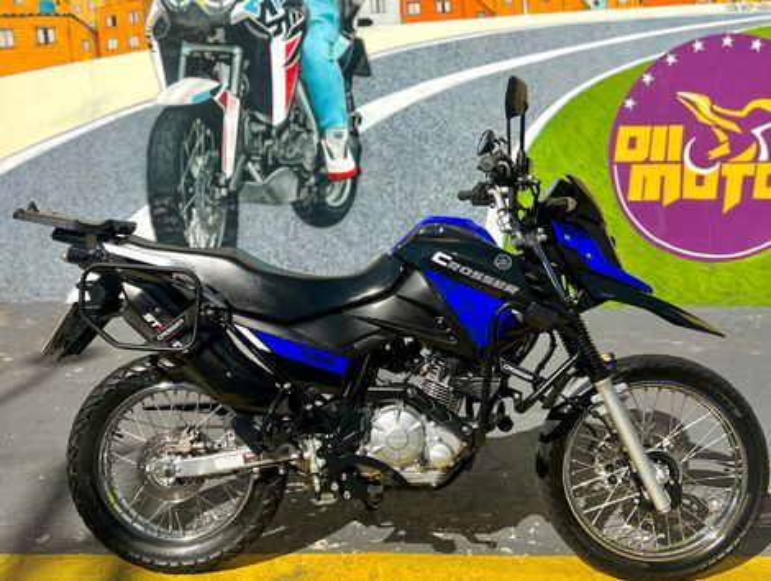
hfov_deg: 67.2
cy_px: 290
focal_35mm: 26
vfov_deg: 53.2
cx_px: 386
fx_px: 580
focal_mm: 5.7
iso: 50
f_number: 1.5
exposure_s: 1/6211
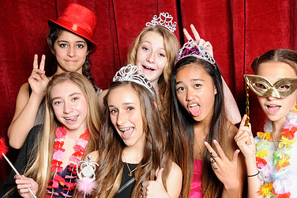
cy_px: 121
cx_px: 168
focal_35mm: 58
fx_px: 476
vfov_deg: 23.4
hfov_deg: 34.6
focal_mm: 25
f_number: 8
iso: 400
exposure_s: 1/60
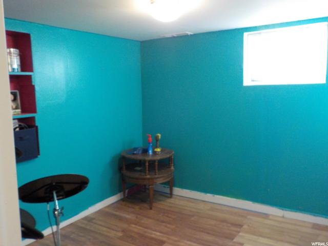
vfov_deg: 46.8
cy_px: 123
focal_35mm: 30
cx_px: 164
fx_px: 284
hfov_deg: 60.0
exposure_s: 1/25
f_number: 3.3
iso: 400
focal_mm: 4.1
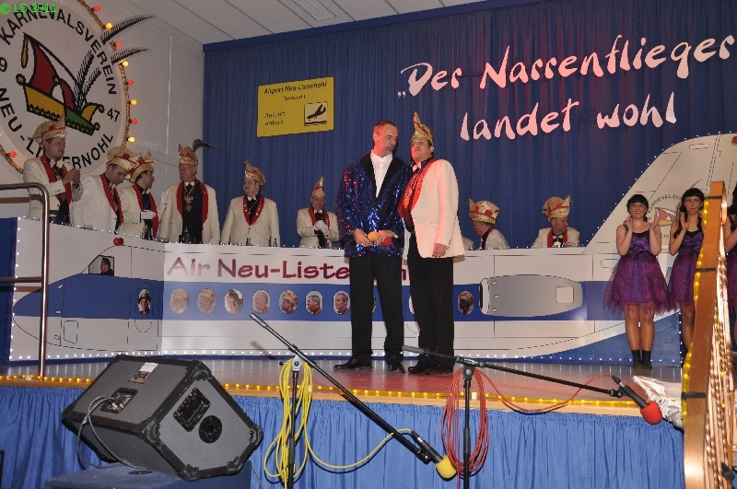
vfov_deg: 35.4
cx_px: 368
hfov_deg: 51.3
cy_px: 244
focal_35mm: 38
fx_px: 767
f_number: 5
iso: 400
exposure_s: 1/60
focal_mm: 25
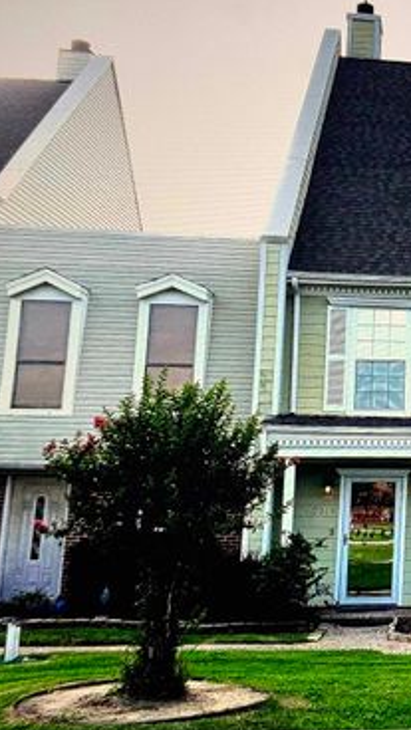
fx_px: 1376
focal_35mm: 71
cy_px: 366
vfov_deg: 29.7
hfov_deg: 16.3
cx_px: 488
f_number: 1.78
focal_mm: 6.76
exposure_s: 1/73
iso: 100
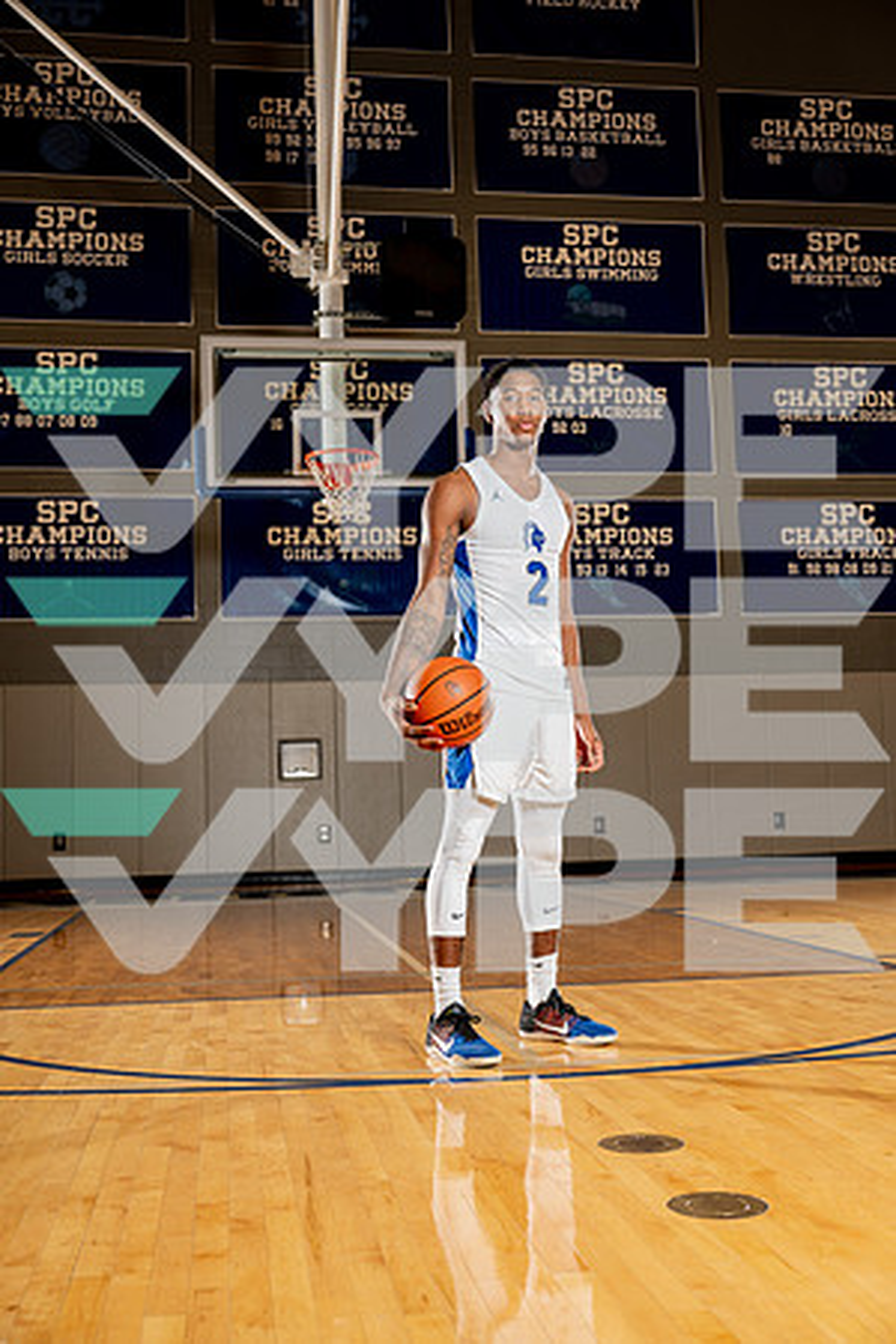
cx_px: 448
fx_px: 1456
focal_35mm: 39
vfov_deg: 49.6
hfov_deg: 34.2
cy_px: 672
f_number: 4
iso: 250
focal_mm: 39
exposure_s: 1/250
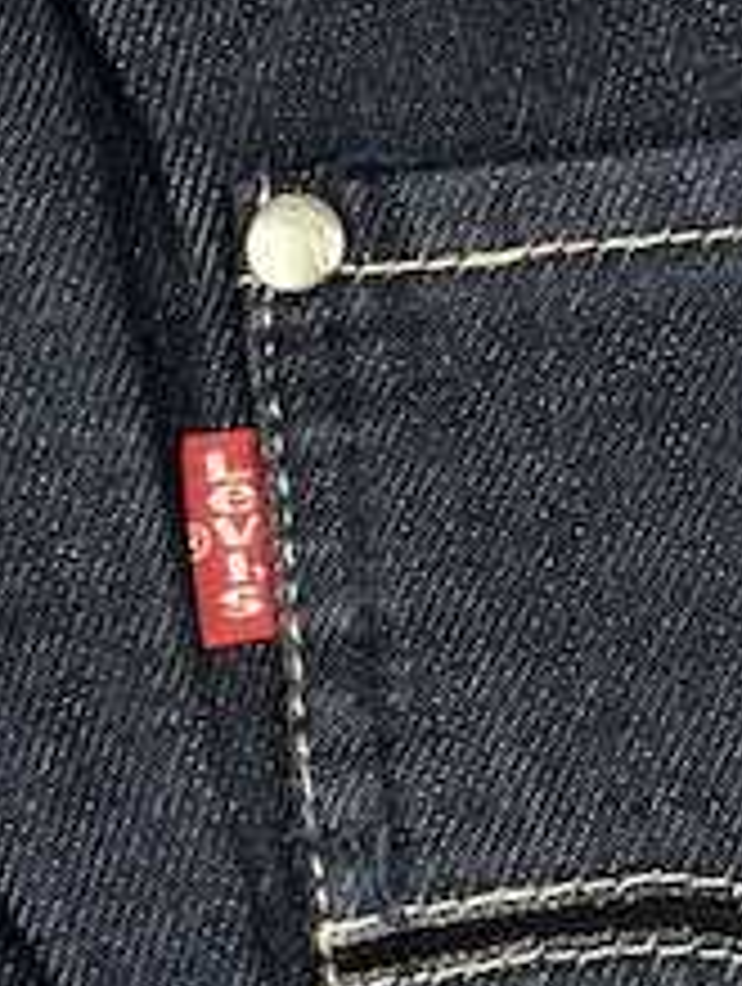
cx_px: 670
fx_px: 3990
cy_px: 68
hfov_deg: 10.6
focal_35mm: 140
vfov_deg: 13.9
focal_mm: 6.76
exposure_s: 1/100
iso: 100
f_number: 1.78
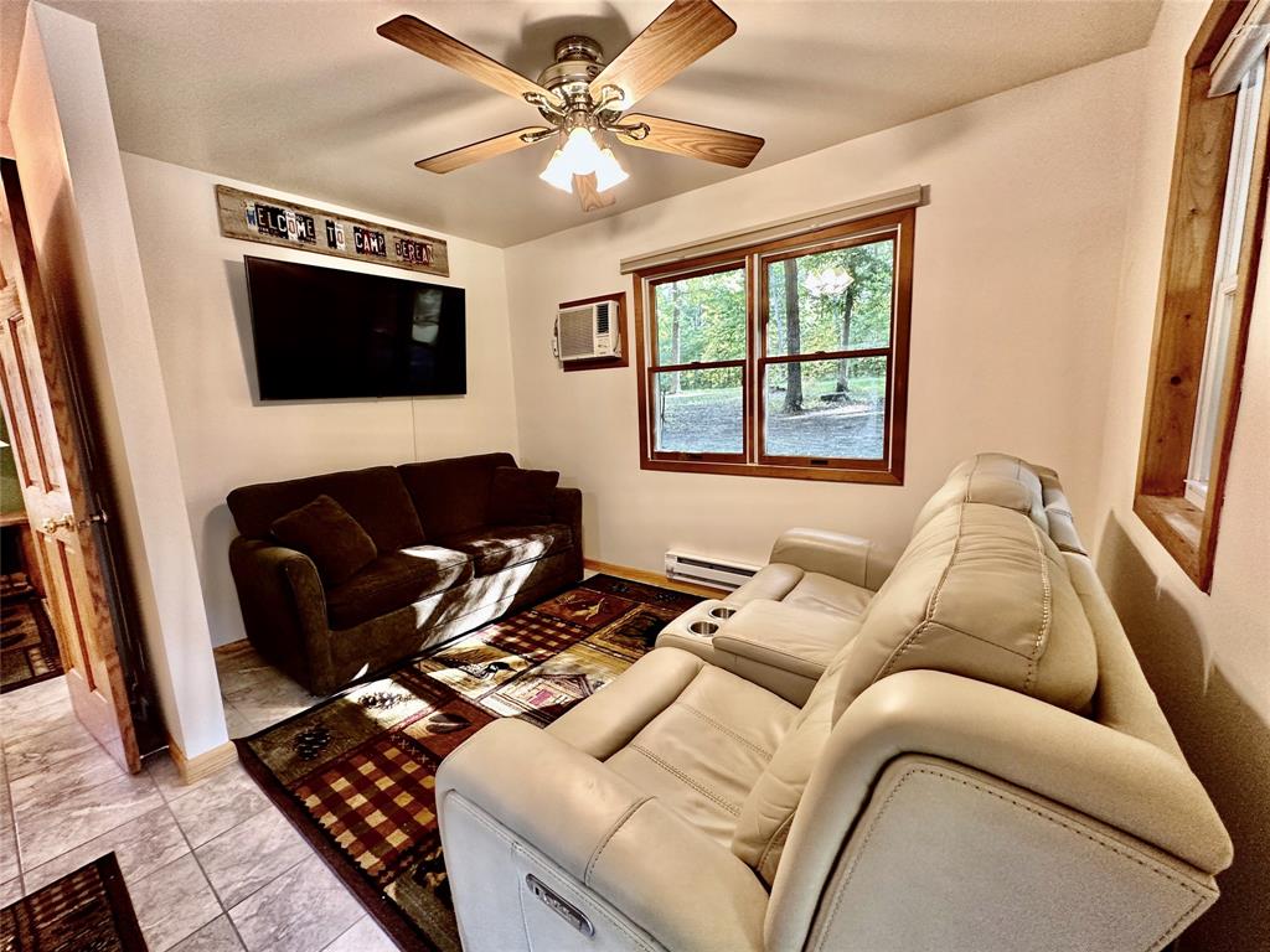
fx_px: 514
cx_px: 635
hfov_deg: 102.1
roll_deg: +2.5
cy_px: 476
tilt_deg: -8.8
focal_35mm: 14
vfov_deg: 85.7
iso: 250
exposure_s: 1/60
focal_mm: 2.22
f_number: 2.2
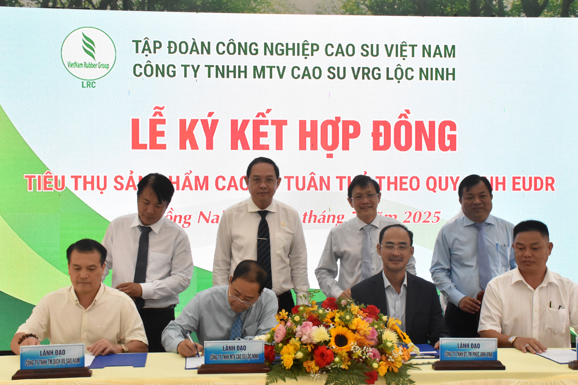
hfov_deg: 41.4
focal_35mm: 48
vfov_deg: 28.3
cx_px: 297
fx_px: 764
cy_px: 194
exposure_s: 1/200
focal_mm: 27
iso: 6400
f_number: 7.1
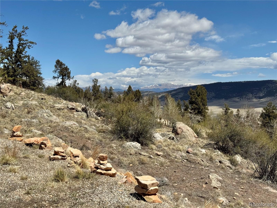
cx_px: 138
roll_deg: +1.6
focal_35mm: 48
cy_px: 104
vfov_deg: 30.3
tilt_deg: -1.9
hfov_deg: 39.7
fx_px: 384
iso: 64
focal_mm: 6.76
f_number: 1.78
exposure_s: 1/9009
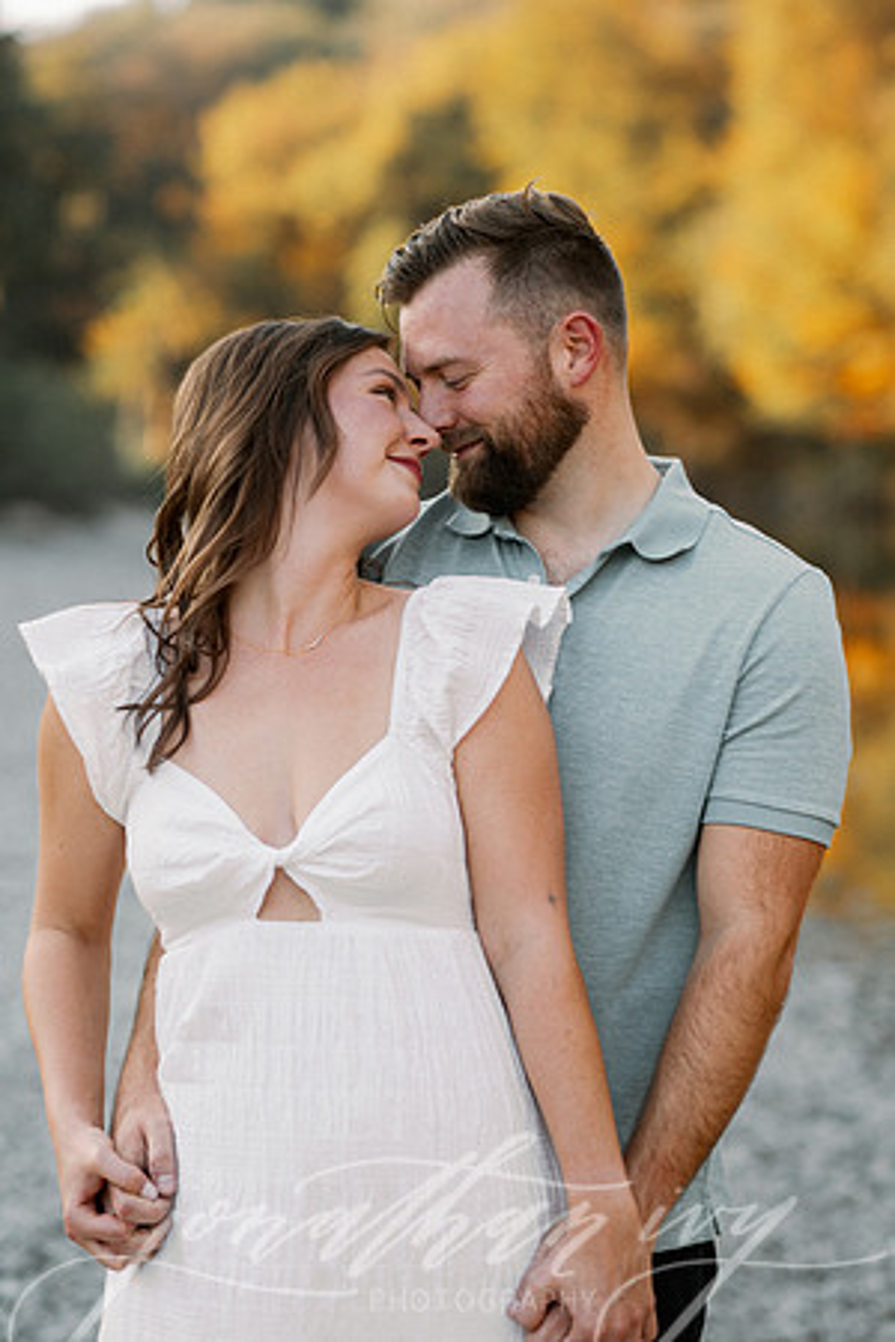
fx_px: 3170
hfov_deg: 16.1
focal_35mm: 85
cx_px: 448
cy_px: 671
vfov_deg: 23.9
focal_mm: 85
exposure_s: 1/400
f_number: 2.5
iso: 125
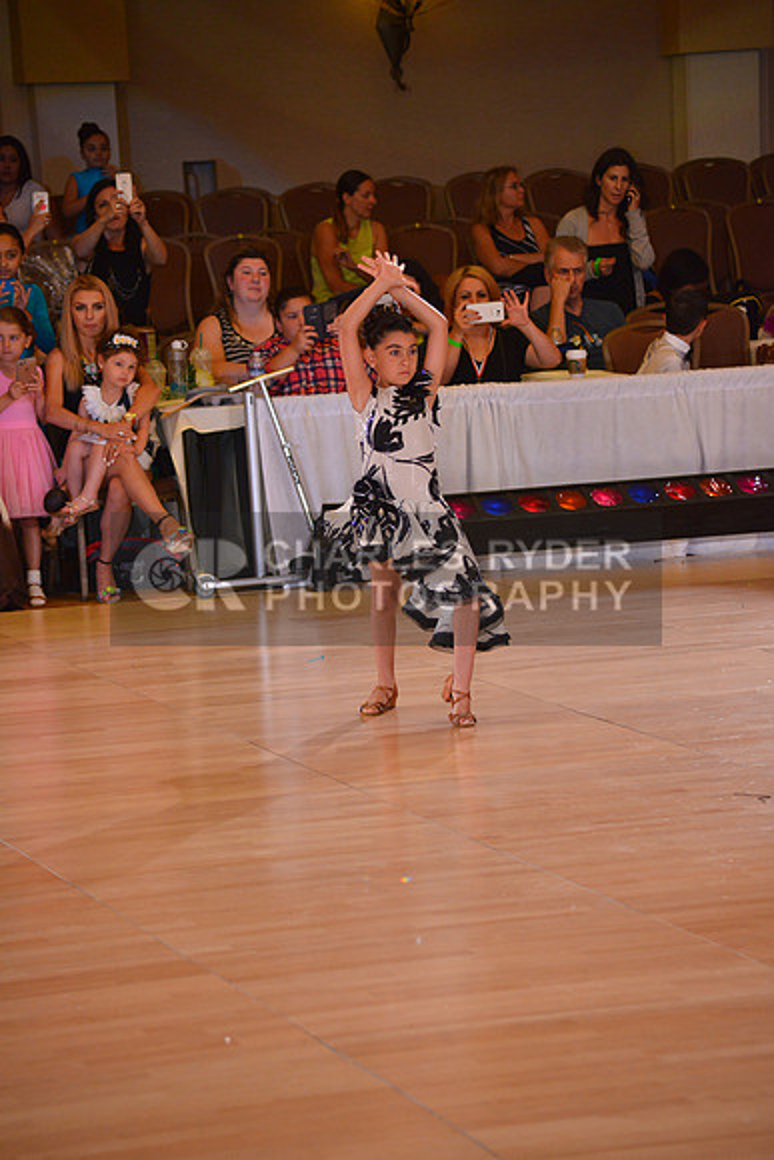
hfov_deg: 10.2
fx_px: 4351
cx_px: 387
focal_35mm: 135
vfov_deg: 15.2
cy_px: 580
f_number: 5.3
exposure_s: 1/250
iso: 2000
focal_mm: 135
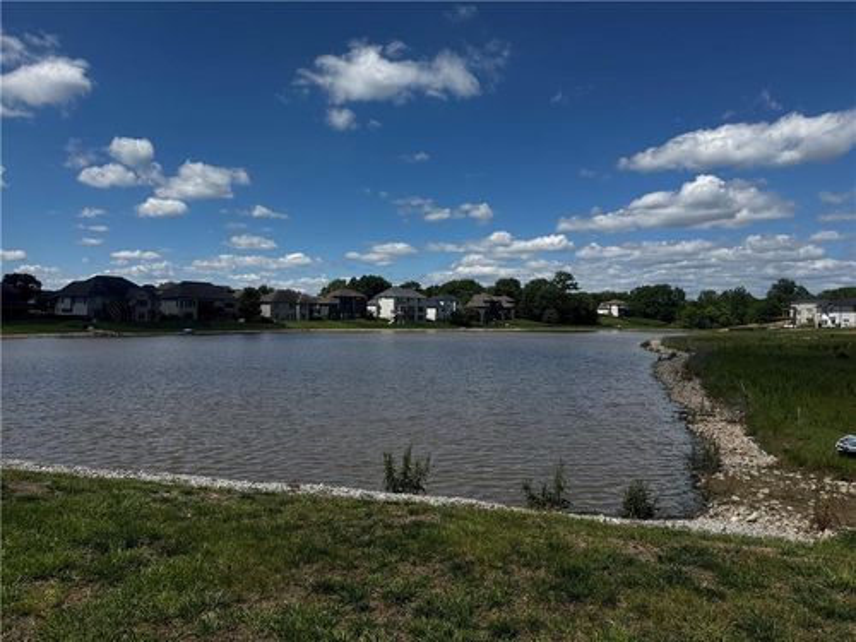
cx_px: 428
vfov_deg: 56.8
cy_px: 321
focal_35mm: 24
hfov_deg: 71.6
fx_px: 593
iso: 80
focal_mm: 6.76
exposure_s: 1/7937
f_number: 1.78
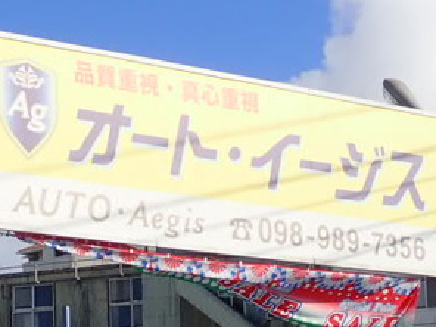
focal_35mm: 121
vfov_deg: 12.1
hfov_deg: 16.0
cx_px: 25
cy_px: 359
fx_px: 1524
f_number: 3.5
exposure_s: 1/1000
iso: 100
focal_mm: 6.42
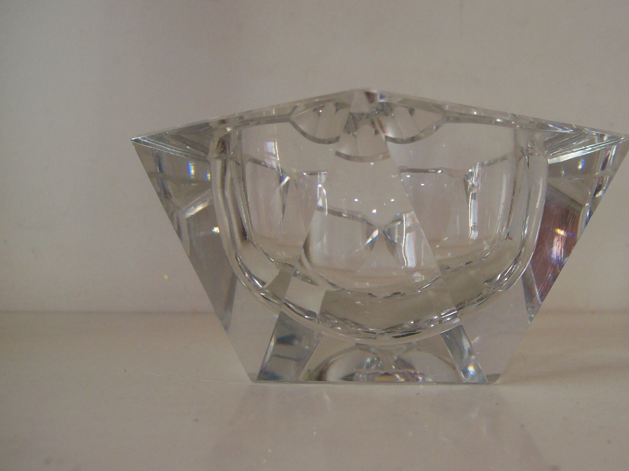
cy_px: 248
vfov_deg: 31.5
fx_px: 836
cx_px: 389
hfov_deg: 41.0
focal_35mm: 46
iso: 80
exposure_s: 1/64
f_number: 2.7
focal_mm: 6
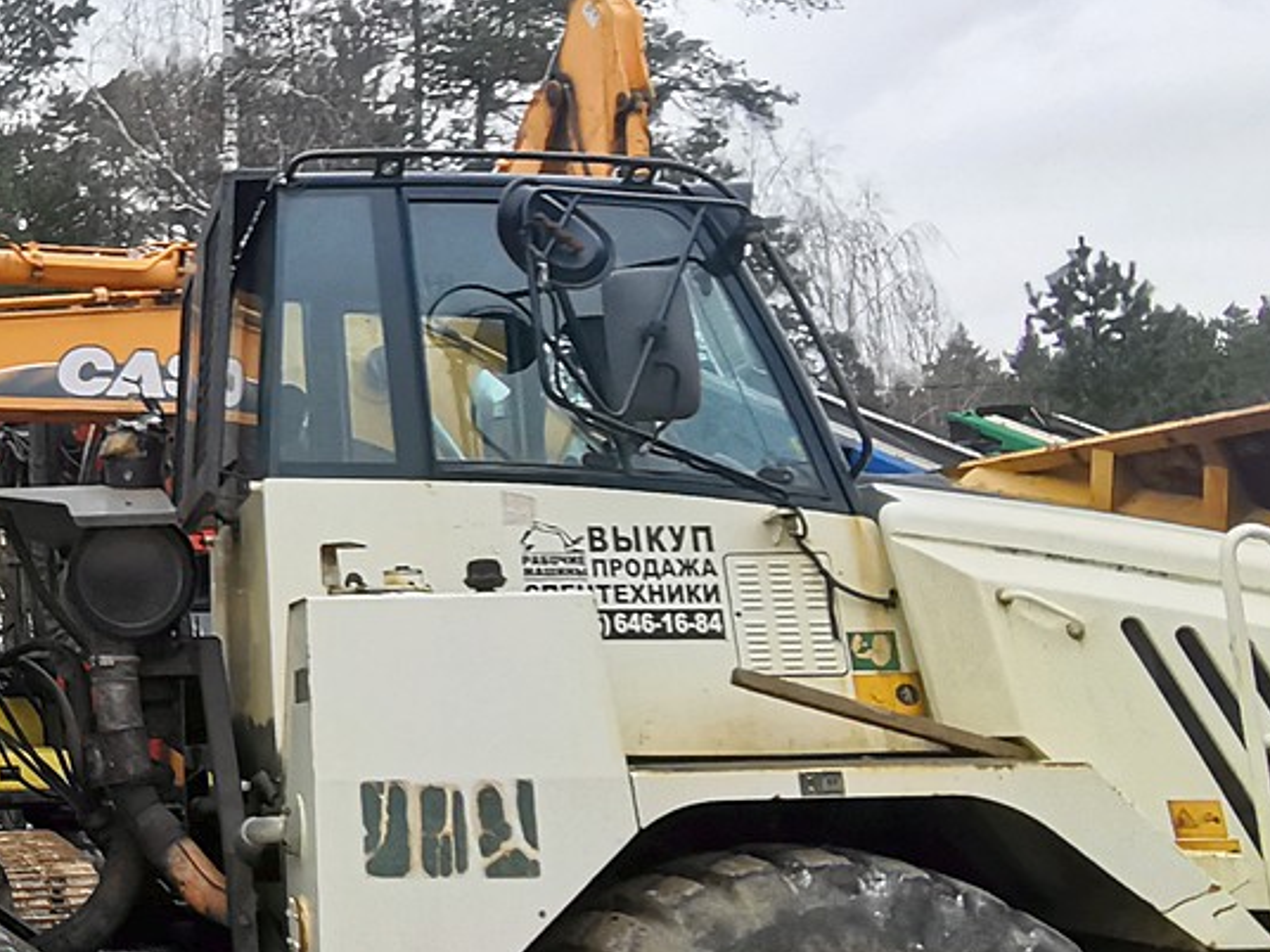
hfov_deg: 30.5
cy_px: 287
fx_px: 2018
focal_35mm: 55
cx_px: -191
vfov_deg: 26.3
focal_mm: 2.35
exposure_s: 1/100
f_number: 2.2
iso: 80
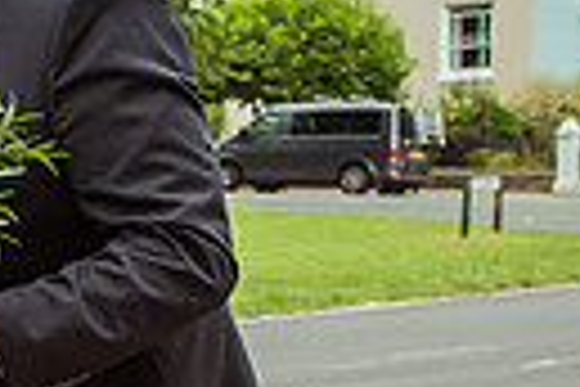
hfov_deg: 16.3
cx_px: -423
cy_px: 421
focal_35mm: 108
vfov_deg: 12.5
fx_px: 1740
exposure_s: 1/1250
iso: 160
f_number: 3.5
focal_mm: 24
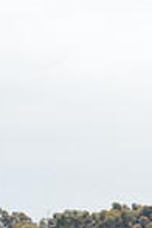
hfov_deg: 2.2
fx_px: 3933
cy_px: 231
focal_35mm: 621
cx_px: 357
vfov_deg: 3.3
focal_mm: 105
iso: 360
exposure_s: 1/500
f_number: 11
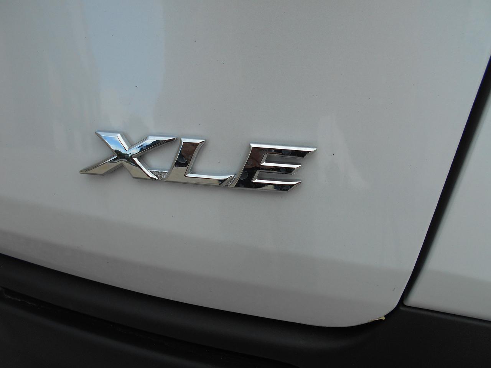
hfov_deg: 67.3
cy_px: 184
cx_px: 246
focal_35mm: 26
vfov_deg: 53.1
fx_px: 369
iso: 80
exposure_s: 1/640
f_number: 3.2
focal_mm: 4.6
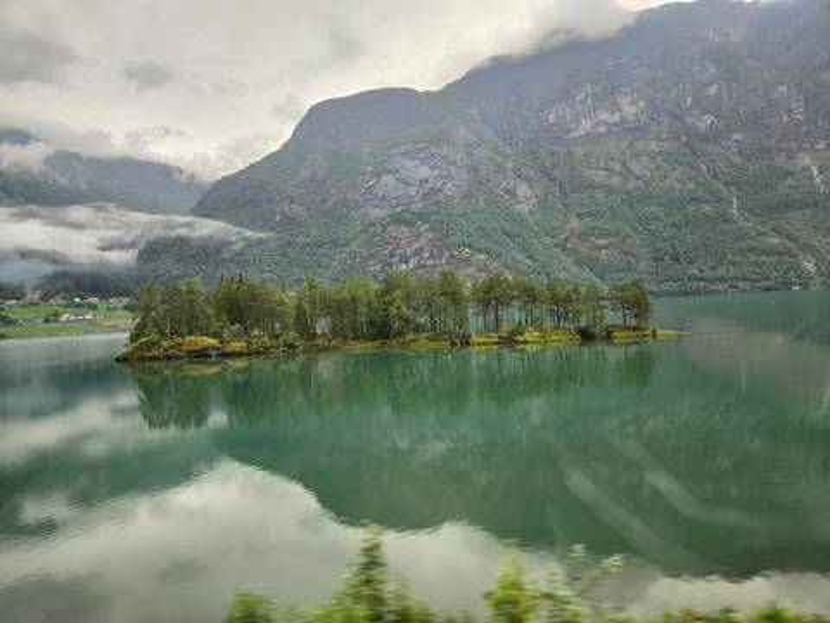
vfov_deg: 58.9
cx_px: 415
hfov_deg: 73.9
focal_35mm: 23
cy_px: 312
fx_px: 551
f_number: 1.8
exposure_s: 1/120
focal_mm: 5.4
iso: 200
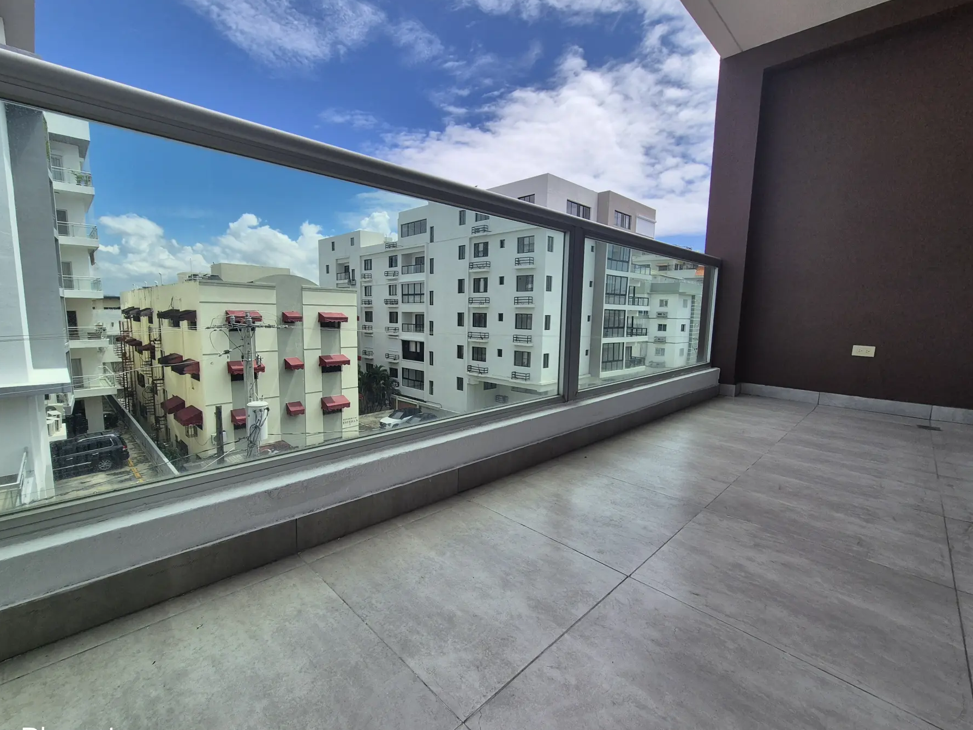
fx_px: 393
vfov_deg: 85.7
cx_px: 468
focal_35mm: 14
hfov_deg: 102.0
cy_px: 371
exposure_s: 1/2912
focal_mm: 2.2
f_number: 2.2
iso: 50
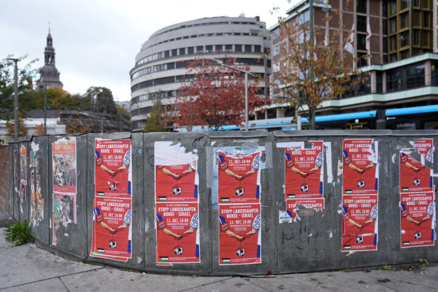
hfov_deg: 61.9
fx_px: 365
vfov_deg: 43.6
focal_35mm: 30
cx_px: 219
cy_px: 146
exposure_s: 1/1250
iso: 400
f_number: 2.8
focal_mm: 30
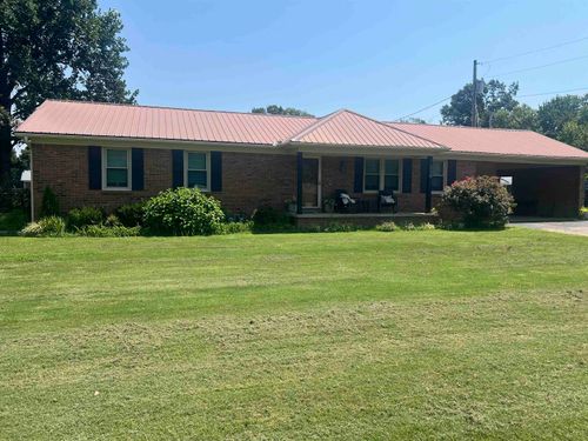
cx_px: 294
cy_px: 220
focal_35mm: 26
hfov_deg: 67.3
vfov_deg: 53.1
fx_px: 442
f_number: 1.5
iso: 50
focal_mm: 5.7
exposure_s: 1/3571
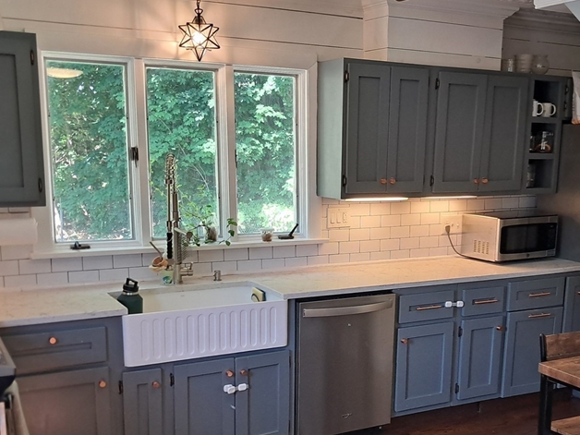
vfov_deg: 32.5
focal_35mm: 44
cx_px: 331
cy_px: 302
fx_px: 737
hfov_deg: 42.8
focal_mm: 4
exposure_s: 1/50
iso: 100
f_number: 1.8
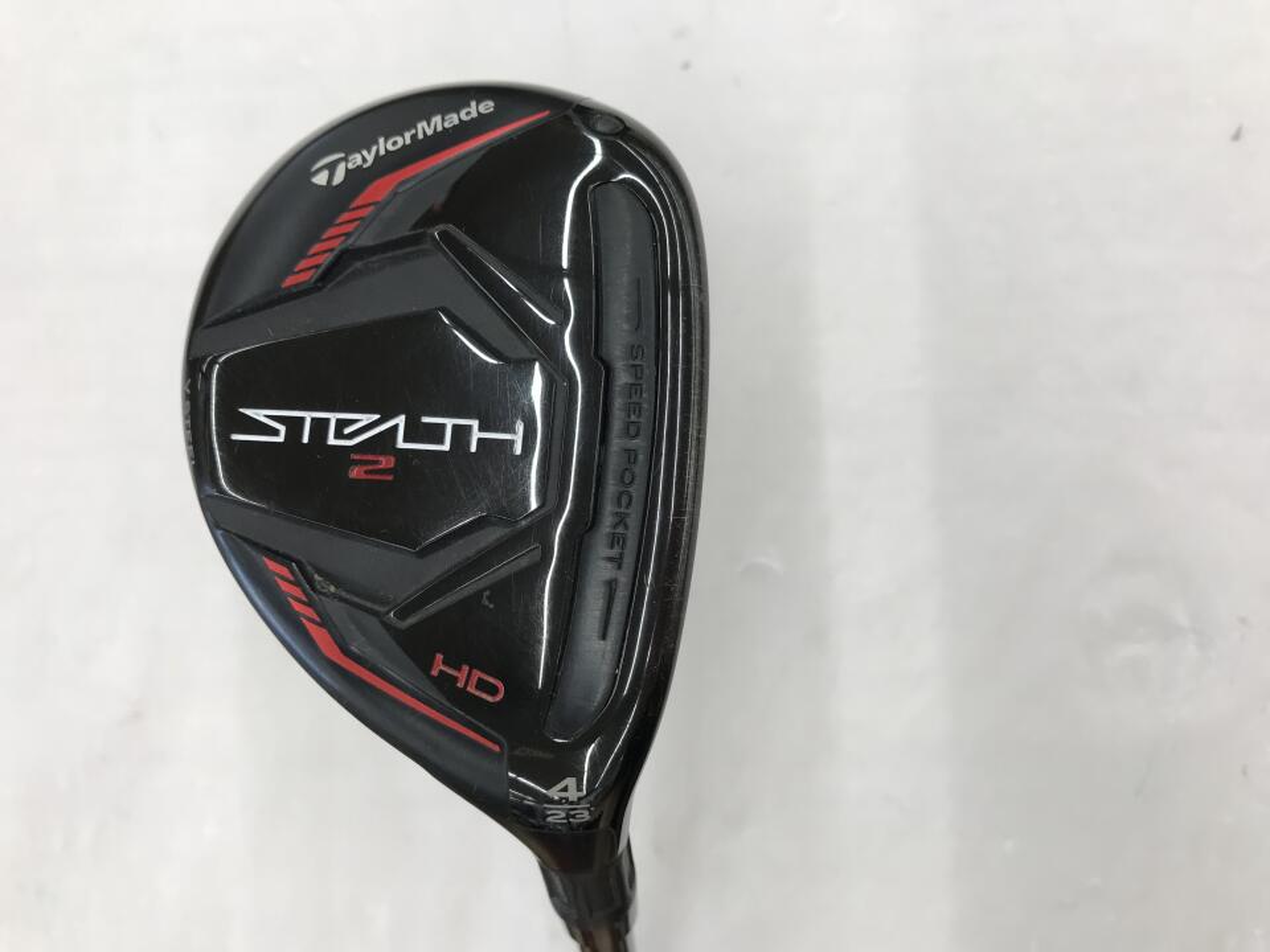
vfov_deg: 49.7
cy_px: 476
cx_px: 635
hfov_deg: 63.4
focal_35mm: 28
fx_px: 1027
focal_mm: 3.99
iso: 40
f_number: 1.8
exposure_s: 1/120
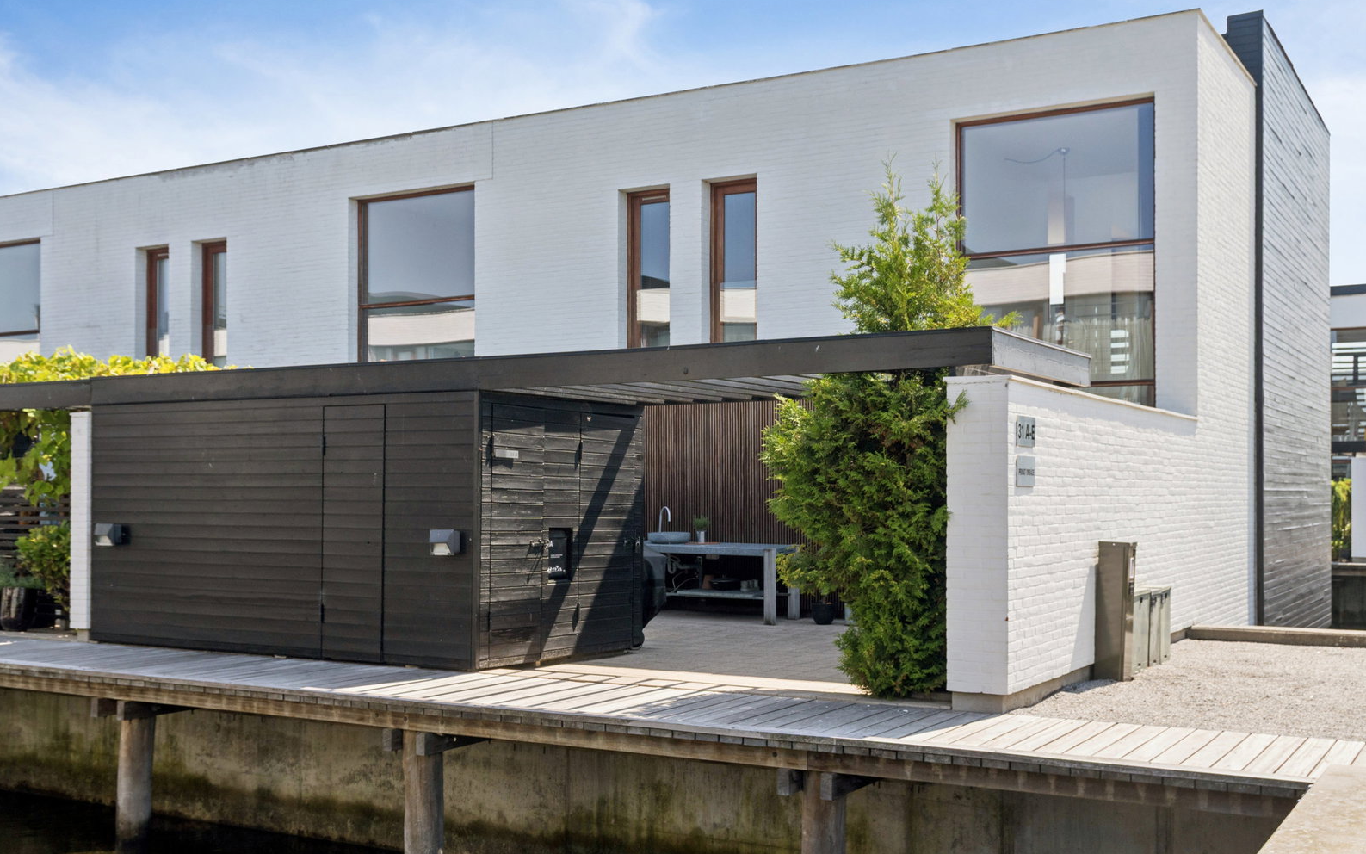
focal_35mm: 37
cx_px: 685
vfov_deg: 34.4
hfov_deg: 52.7
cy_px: 398
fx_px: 1377
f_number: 7.1
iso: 200
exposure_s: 1/320
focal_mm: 24
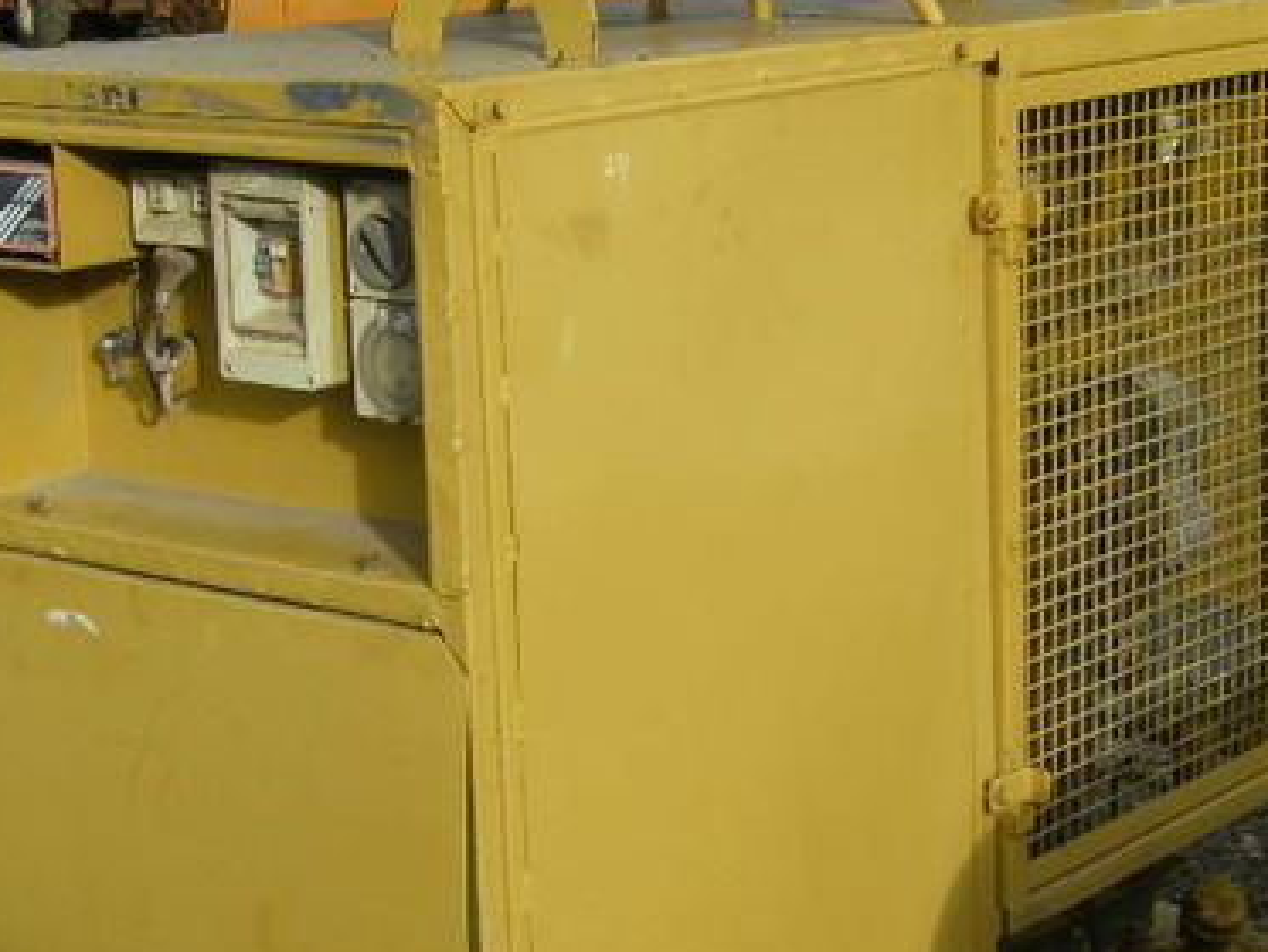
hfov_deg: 21.8
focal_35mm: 90
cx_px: 687
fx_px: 3298
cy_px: 493
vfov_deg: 16.4
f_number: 7.1
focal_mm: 6.9
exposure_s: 1/160
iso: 64
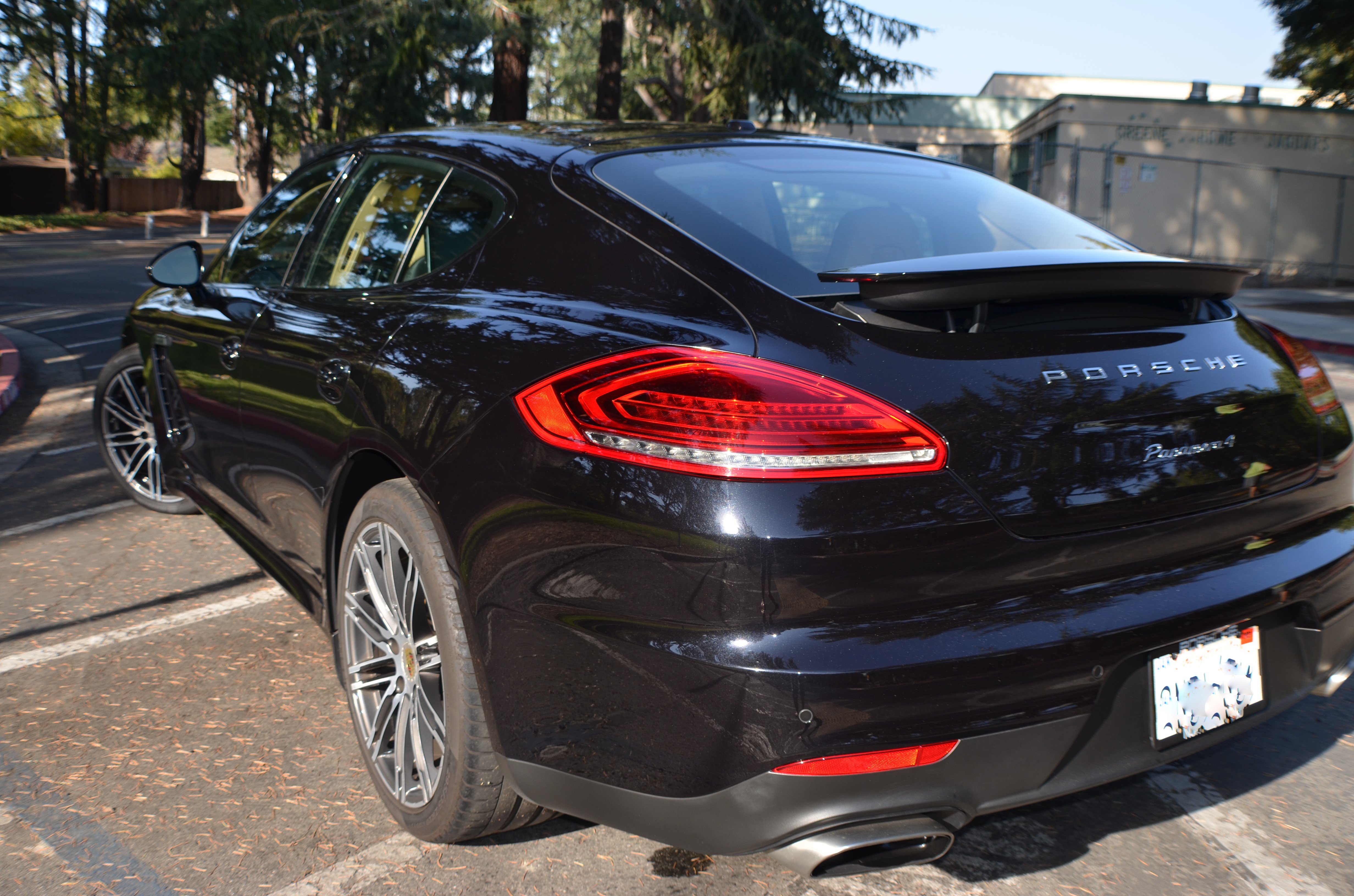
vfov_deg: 31.8
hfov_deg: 46.5
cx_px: 677
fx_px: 1576
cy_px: 448
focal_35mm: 42
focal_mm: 28
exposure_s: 1/250
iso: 100
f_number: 5.6
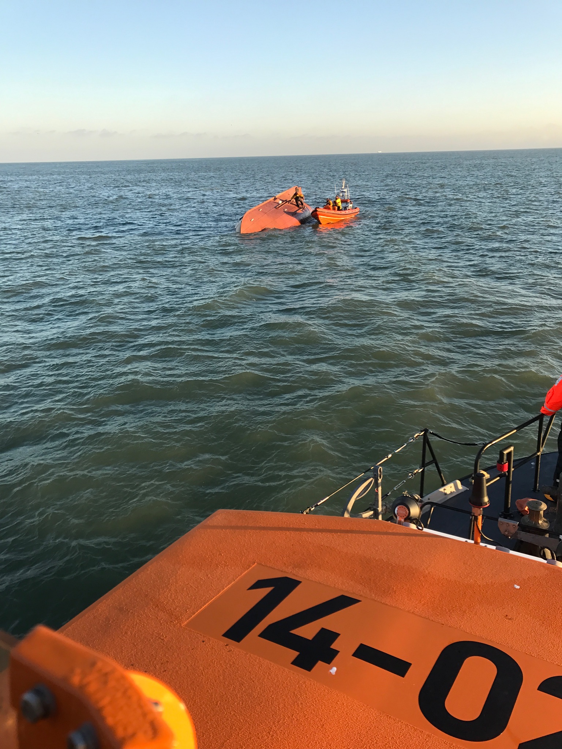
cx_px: 281
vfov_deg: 63.4
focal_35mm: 28
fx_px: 606
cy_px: 374
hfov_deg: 49.7
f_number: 1.8
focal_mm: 3.99
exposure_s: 1/634
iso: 20
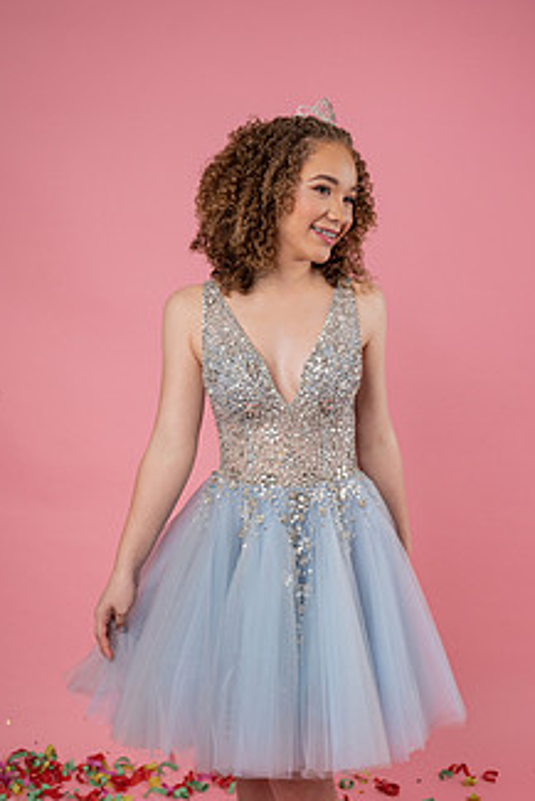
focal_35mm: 54
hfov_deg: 25.0
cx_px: 318
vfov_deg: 36.5
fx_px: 1202
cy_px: 530
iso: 200
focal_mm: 39
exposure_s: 1/160
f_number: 6.3
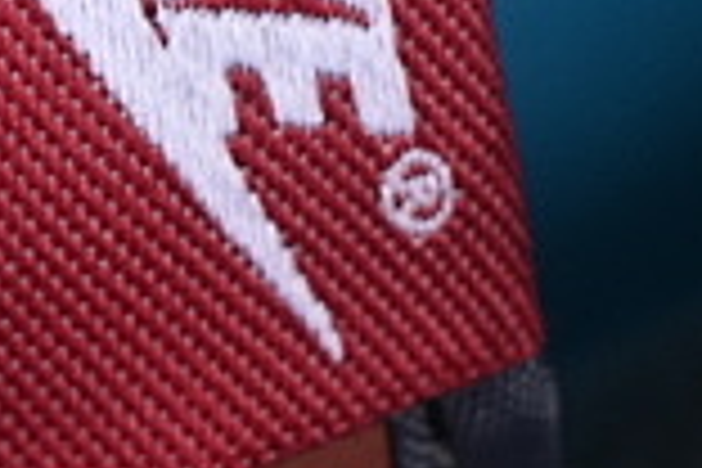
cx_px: -621
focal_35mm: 520
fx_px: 10139
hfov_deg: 3.9
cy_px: 27
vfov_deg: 2.6
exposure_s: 1/80
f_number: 7.1
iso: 160
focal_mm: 50
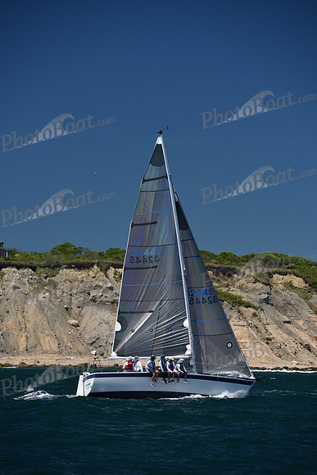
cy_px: 238
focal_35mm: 185
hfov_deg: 7.4
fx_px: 2442
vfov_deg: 11.1
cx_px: 158
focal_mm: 185
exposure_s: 1/800
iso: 250
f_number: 5.6
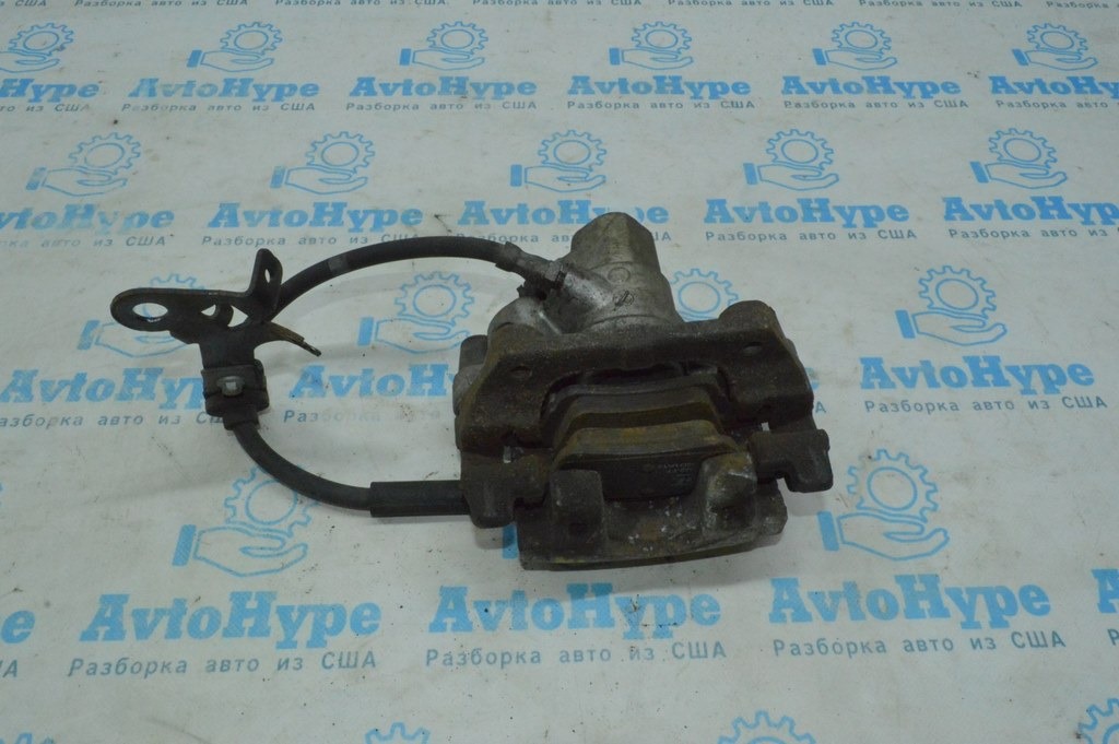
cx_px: 560
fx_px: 839
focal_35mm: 27
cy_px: 372
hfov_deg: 67.4
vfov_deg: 47.9
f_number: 22
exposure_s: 1/60
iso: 5000
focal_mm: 18
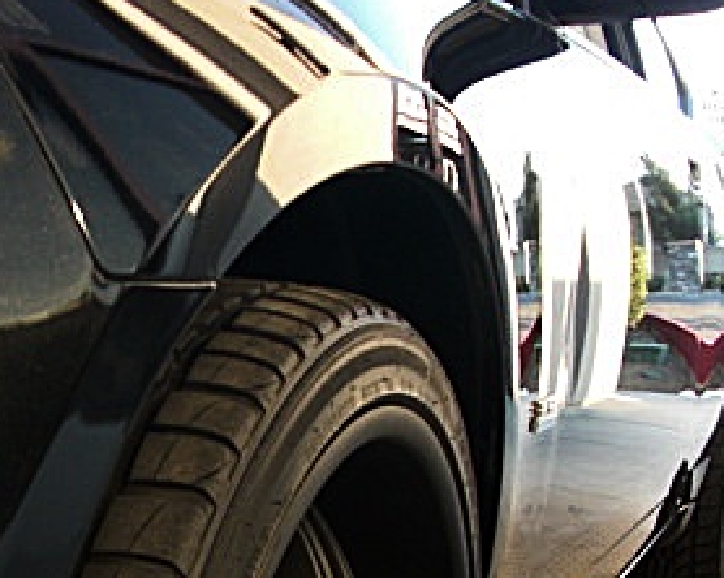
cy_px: 568
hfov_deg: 22.8
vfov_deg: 18.5
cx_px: 26
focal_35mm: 81
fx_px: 1734
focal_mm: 6.3
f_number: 2.8
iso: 100
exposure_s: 1/100
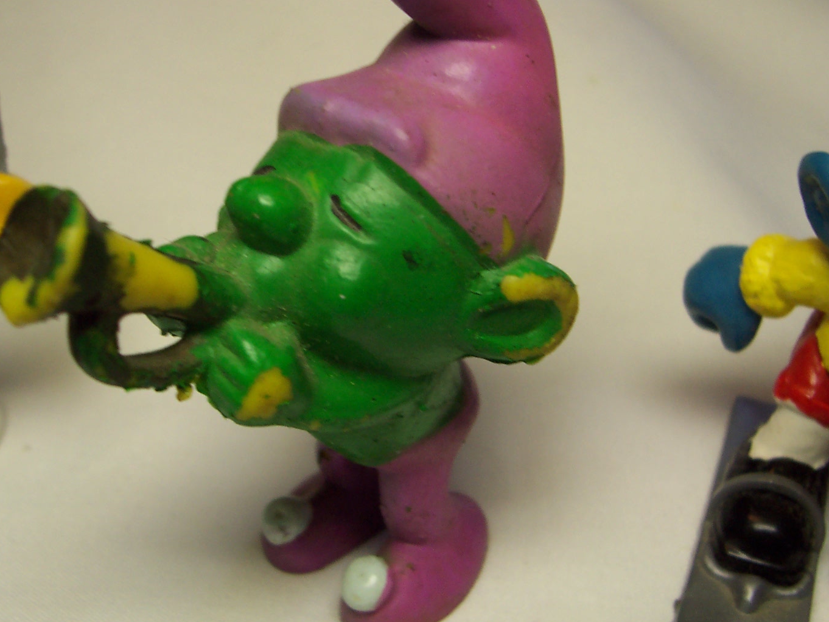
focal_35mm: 45
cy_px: 258
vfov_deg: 32.1
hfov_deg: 42.0
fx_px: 1077
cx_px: 351
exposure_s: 1/125
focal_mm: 5.6
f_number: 2.8
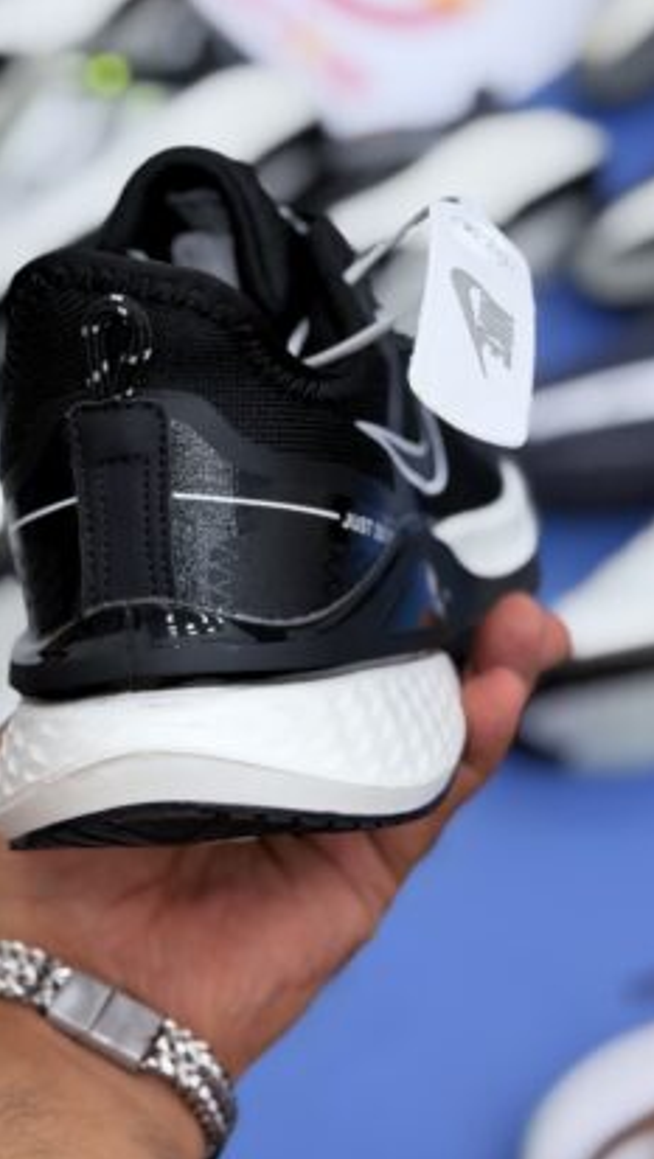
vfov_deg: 28.8
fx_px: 2245
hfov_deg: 16.5
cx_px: 240
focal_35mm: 73
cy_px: 403
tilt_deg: -58.5
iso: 64
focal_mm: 6.76
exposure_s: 1/334
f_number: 1.78
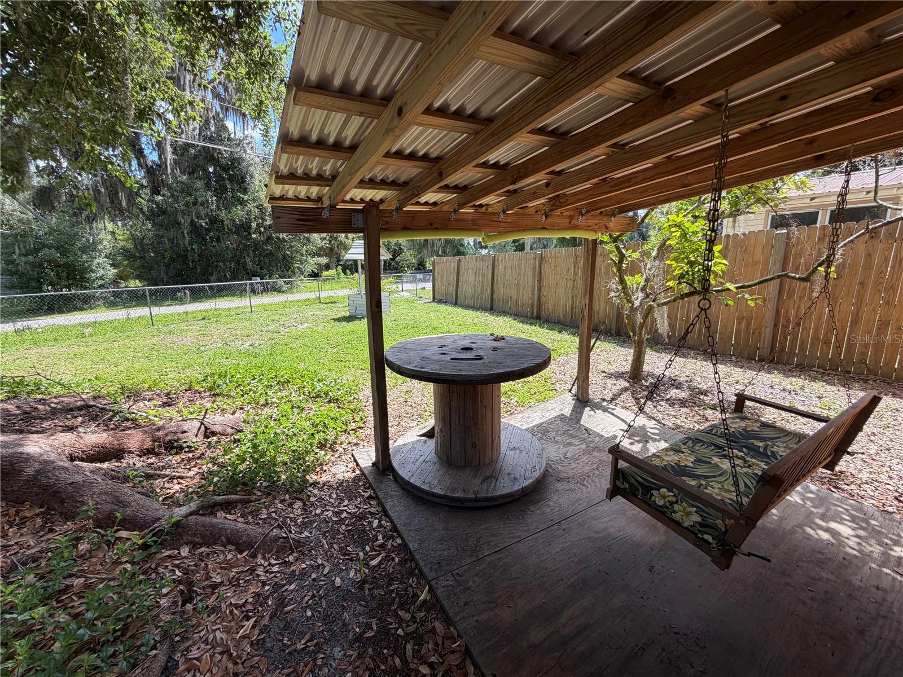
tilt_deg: -11.2
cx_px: 452
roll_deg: +1.2
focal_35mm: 14
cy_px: 338
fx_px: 365
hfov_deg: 102.1
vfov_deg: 85.7
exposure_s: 1/502
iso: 50
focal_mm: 2.22
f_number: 2.2
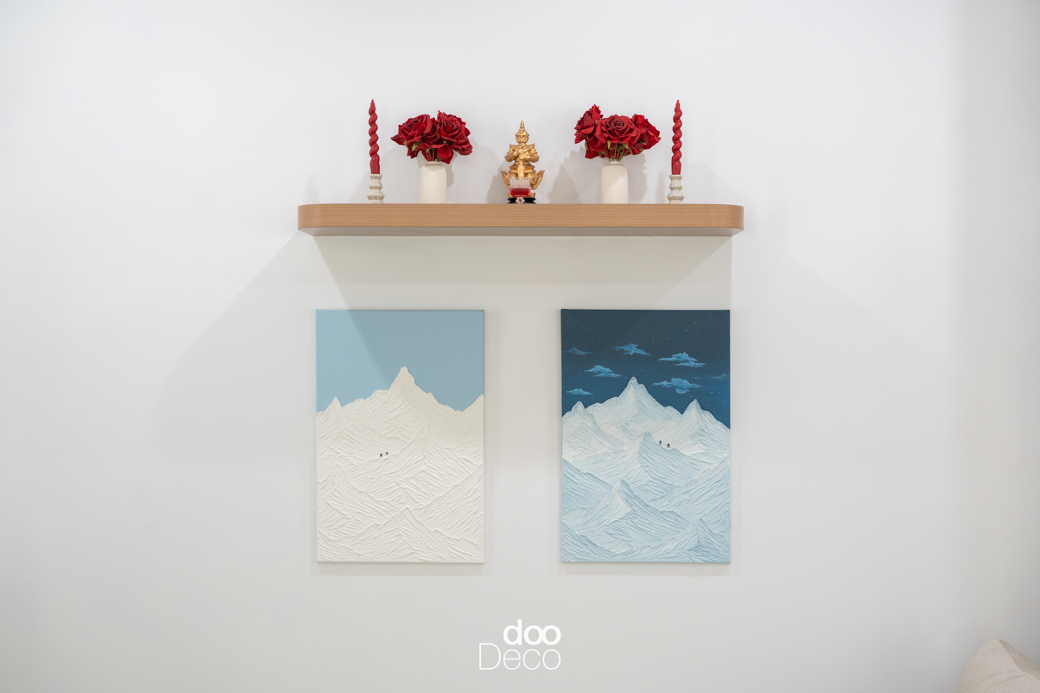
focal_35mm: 49
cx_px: 520
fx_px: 1415
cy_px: 346
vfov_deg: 27.5
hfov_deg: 40.3
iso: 640
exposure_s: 1/125
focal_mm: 49
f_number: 2.8
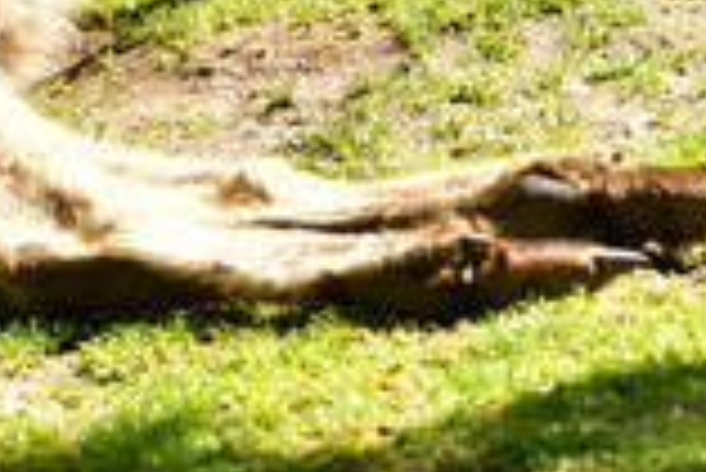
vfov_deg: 2.4
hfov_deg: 3.6
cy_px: -362
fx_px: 11208
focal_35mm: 571
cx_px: -135
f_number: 2.8
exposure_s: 1/5000
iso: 500
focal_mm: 70
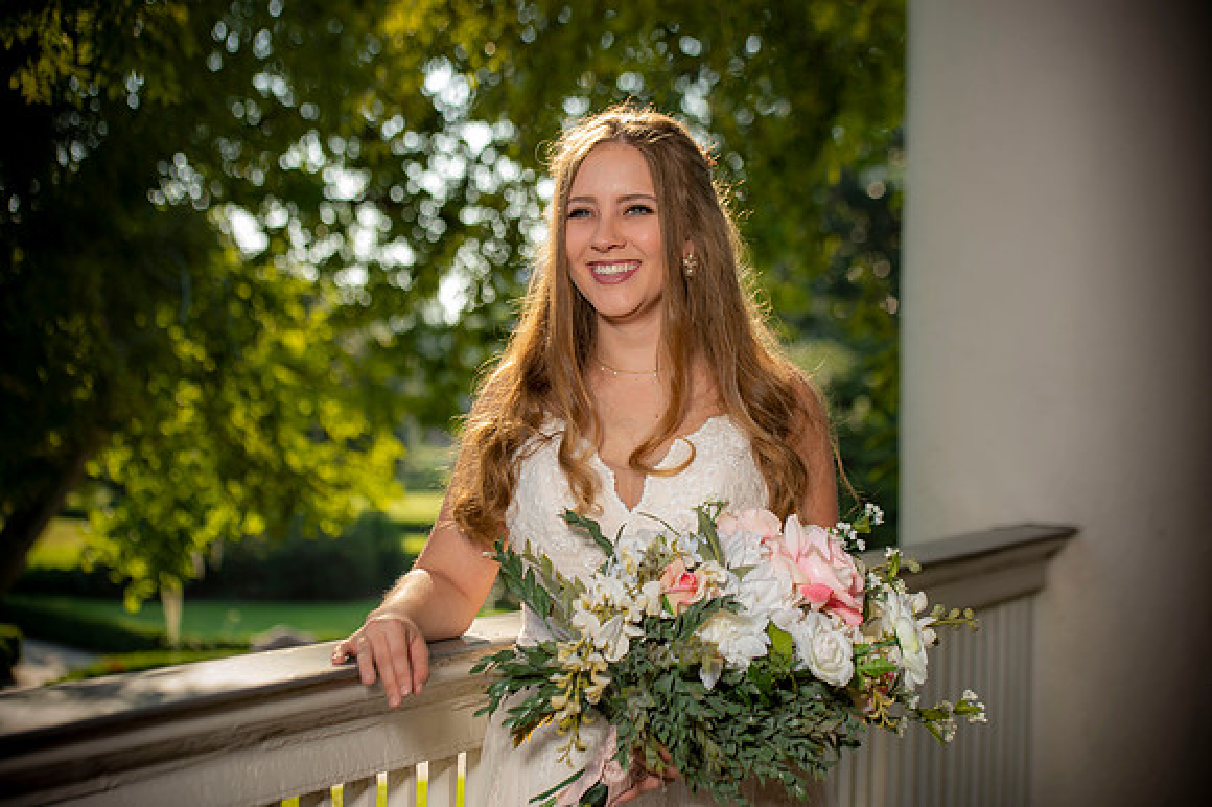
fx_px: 2355
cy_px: 404
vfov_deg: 19.4
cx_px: 606
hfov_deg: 28.9
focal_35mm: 70
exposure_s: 1/250
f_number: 4.5
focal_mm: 70
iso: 100
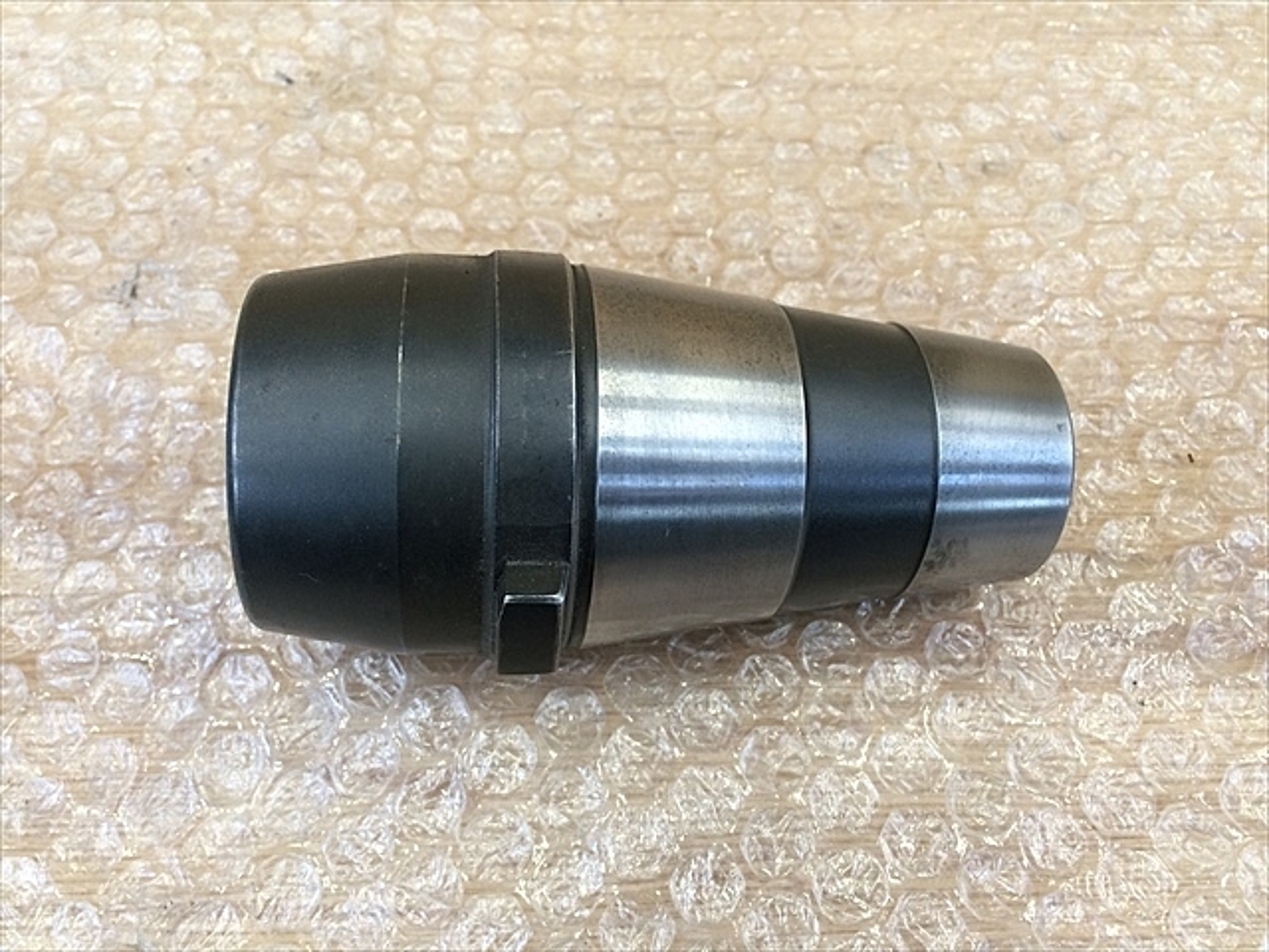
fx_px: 1063
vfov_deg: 48.2
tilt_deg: -60.3
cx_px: 634
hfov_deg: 61.7
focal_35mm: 29
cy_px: 476
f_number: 2.2
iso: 80
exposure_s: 1/30
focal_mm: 4.15
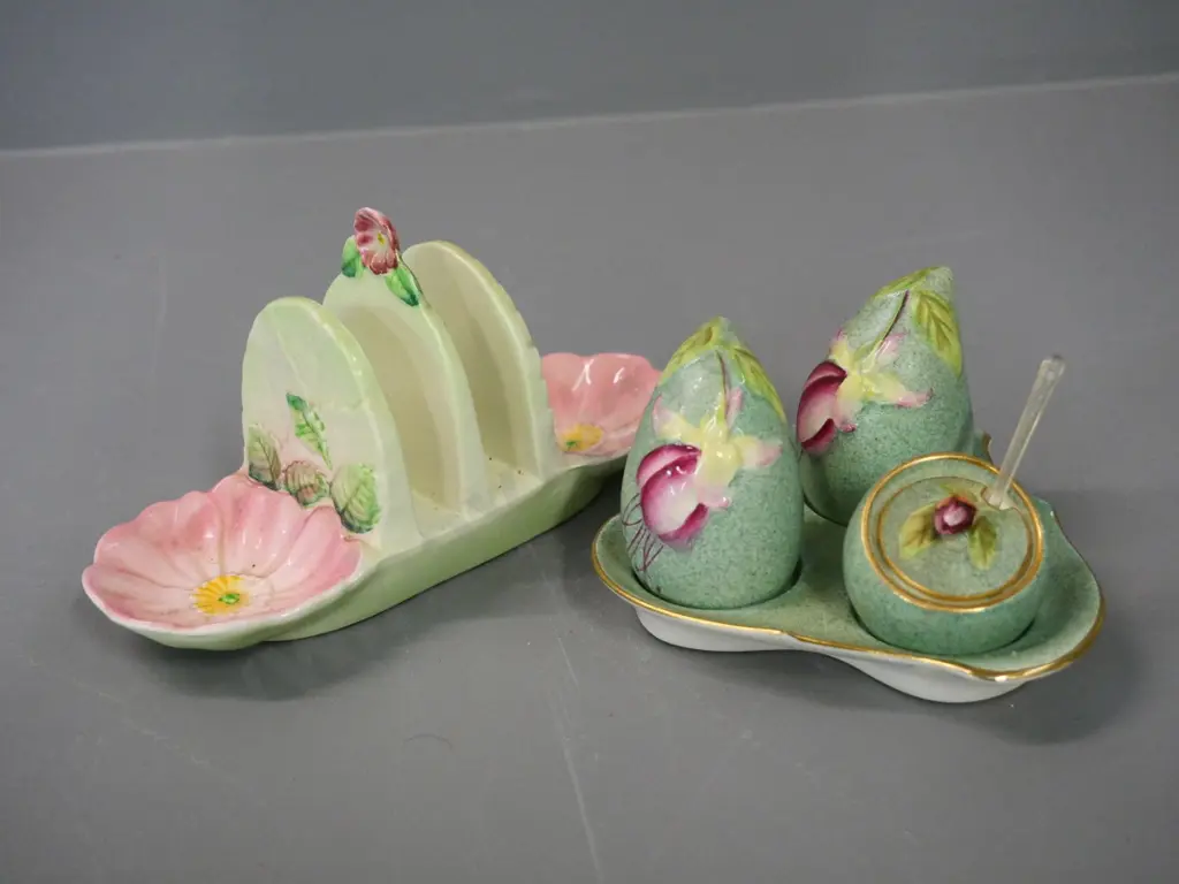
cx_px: 590
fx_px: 1567
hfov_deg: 41.2
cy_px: 442
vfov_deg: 31.5
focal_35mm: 46
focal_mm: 23
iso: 3200
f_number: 4.7
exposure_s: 1/160
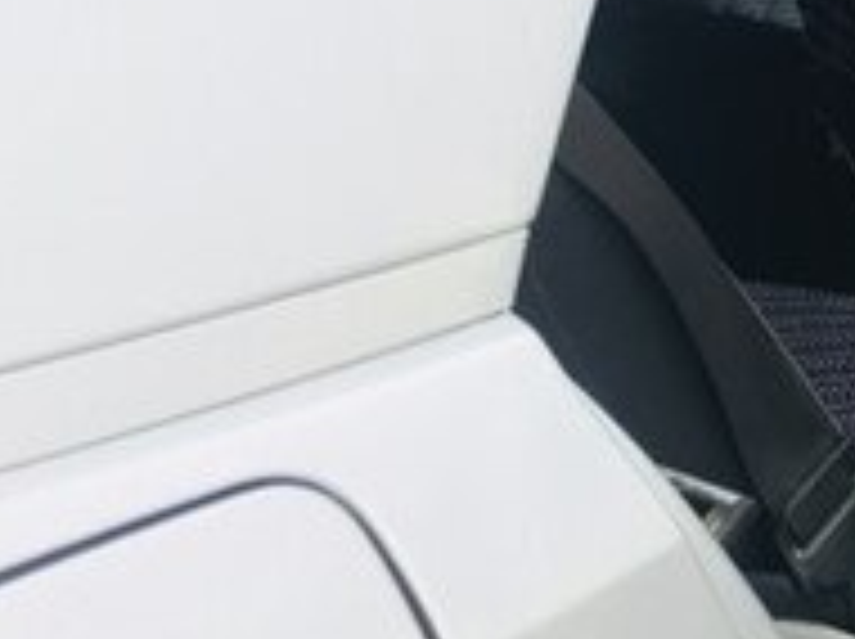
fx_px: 2492
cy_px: 34
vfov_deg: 14.4
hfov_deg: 16.7
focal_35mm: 101
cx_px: 1467
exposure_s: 1/100
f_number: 2.2
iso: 40
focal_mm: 4.15
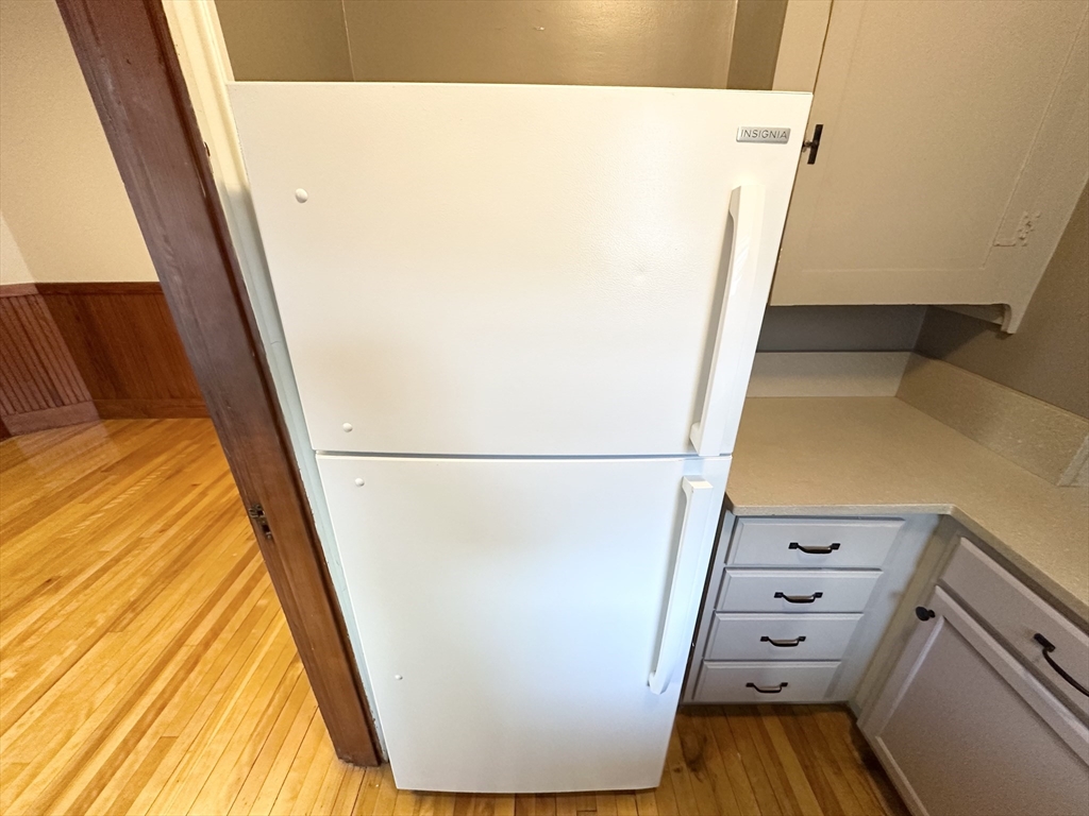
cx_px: 544
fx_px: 440
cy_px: 408
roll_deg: -0.3
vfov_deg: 85.7
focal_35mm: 14
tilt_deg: -24.8
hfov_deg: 102.1
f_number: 2.2
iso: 320
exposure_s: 1/60
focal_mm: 2.22
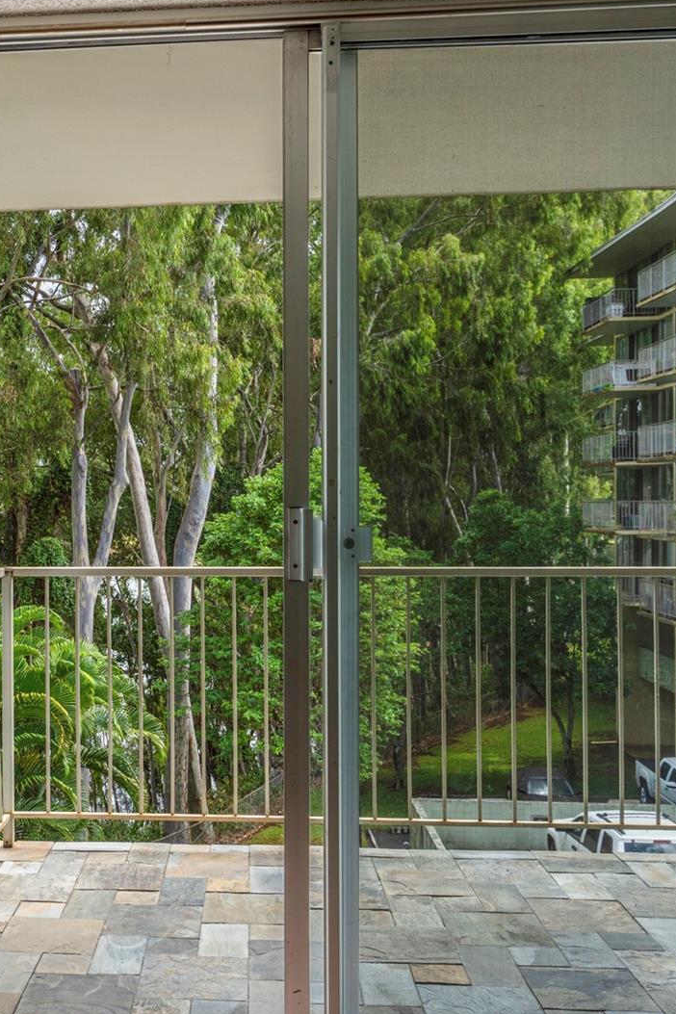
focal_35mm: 41
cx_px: 82
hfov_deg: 31.3
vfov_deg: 47.4
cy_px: 507
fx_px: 1155
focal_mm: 18
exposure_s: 1/125
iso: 160
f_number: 8
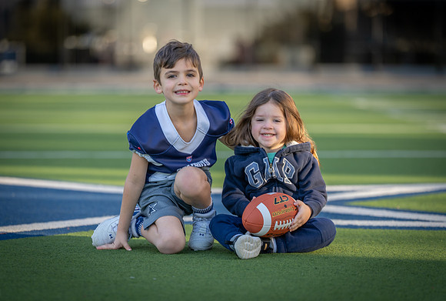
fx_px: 2183
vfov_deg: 7.9
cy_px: 170
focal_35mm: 176
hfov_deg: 11.7
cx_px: 209
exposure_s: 1/400
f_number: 2.8
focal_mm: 153
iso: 100
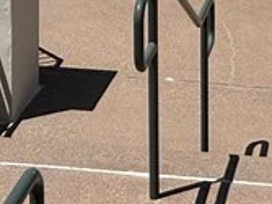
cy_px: -367
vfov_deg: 8.7
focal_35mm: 147
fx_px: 1154
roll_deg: +0.3
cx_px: 124
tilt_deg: +0.8
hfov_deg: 13.4
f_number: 1.78
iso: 80
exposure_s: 1/9709
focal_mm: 6.86
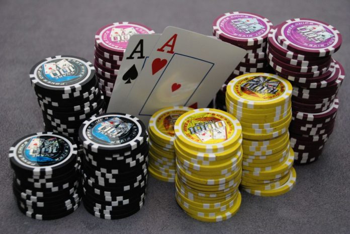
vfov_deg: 20.6
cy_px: 117
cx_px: 175
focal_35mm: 66
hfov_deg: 30.5
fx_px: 642
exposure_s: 1/60
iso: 200
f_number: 4.8
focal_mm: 44
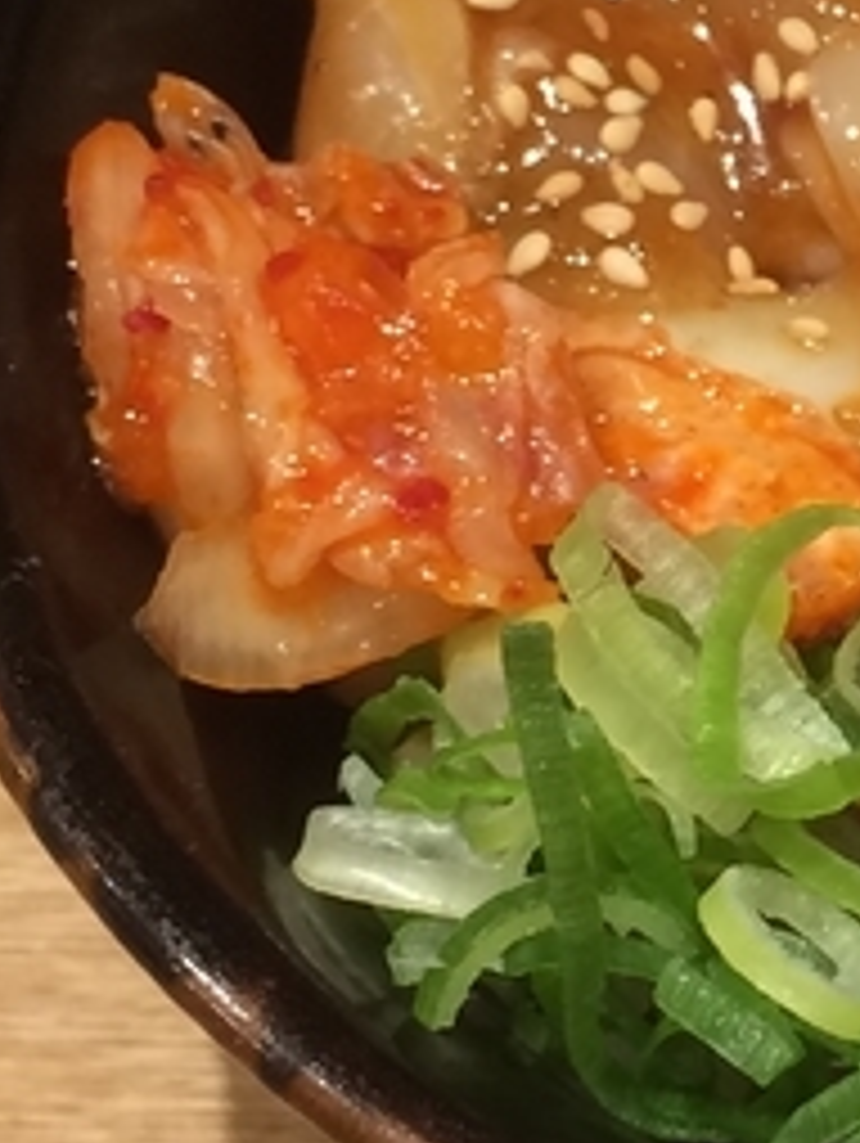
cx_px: 1198
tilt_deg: -53.6
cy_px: 274
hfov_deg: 10.5
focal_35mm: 137
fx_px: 4531
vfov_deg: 14.3
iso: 50
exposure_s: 1/30
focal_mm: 4.15
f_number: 2.2
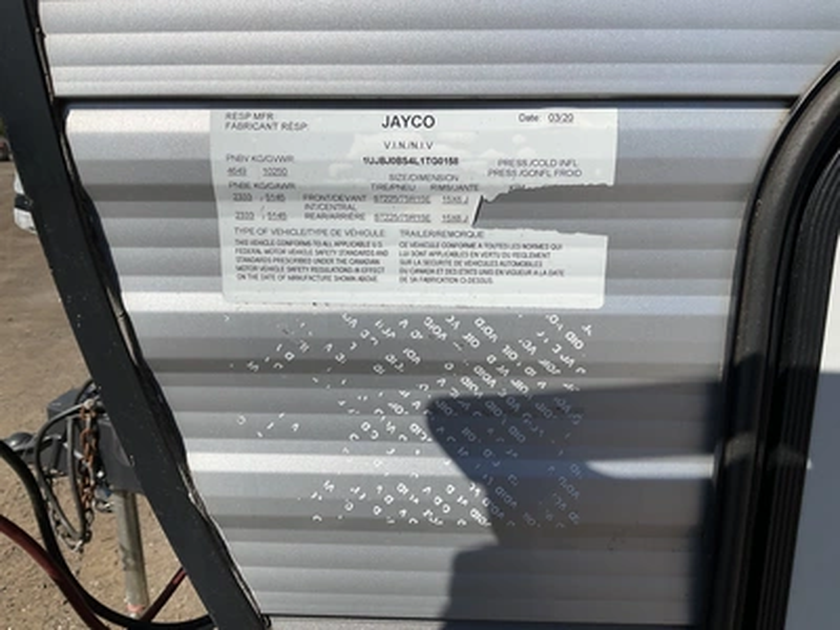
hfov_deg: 61.7
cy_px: 315
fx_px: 704
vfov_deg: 48.2
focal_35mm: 29
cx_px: 420
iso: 25
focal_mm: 3
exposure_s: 1/3534
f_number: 1.8
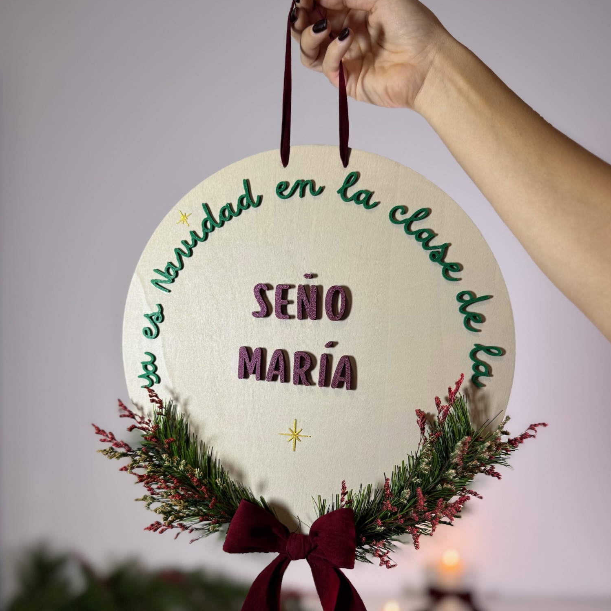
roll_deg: -0.9
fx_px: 579
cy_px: 376
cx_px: 303
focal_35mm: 29
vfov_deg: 55.1
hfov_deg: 55.6
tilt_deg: -1.8
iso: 125
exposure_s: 1/50
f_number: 1.78
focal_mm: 6.76
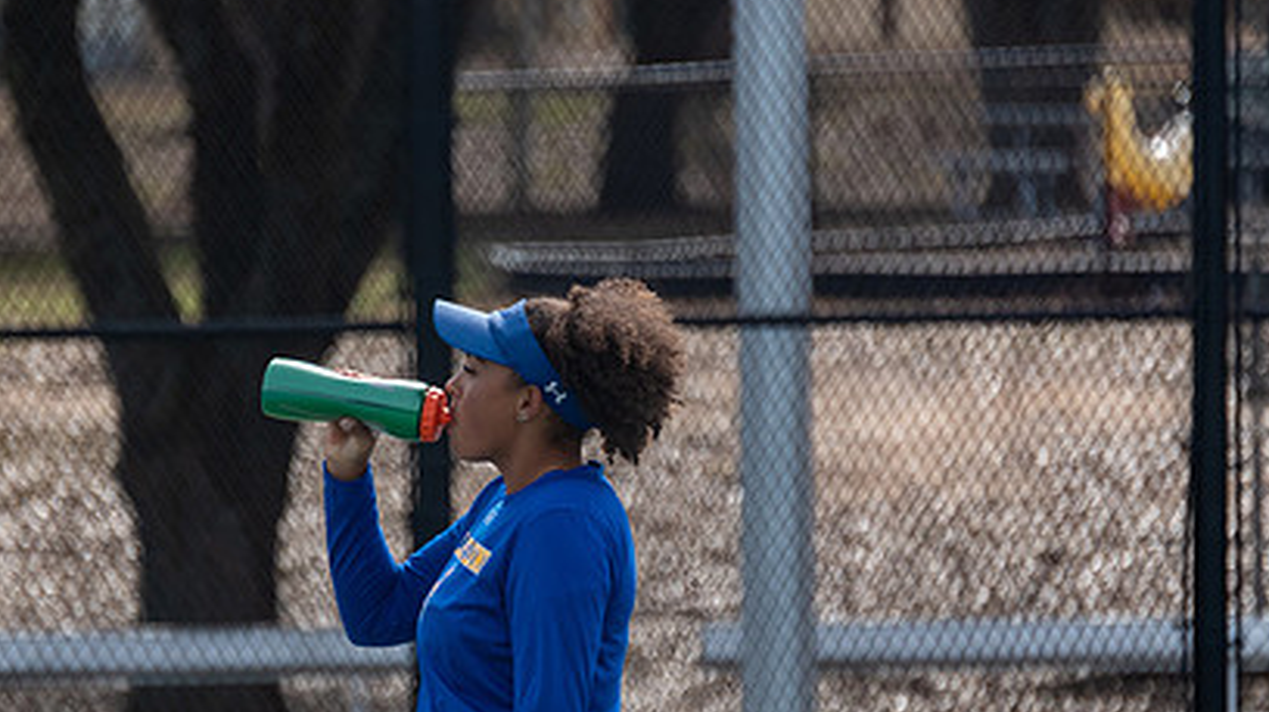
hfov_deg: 5.1
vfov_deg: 2.9
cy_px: 464
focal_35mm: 425
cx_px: 542
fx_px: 14293
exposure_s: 1/2000
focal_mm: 250
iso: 640
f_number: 5.6
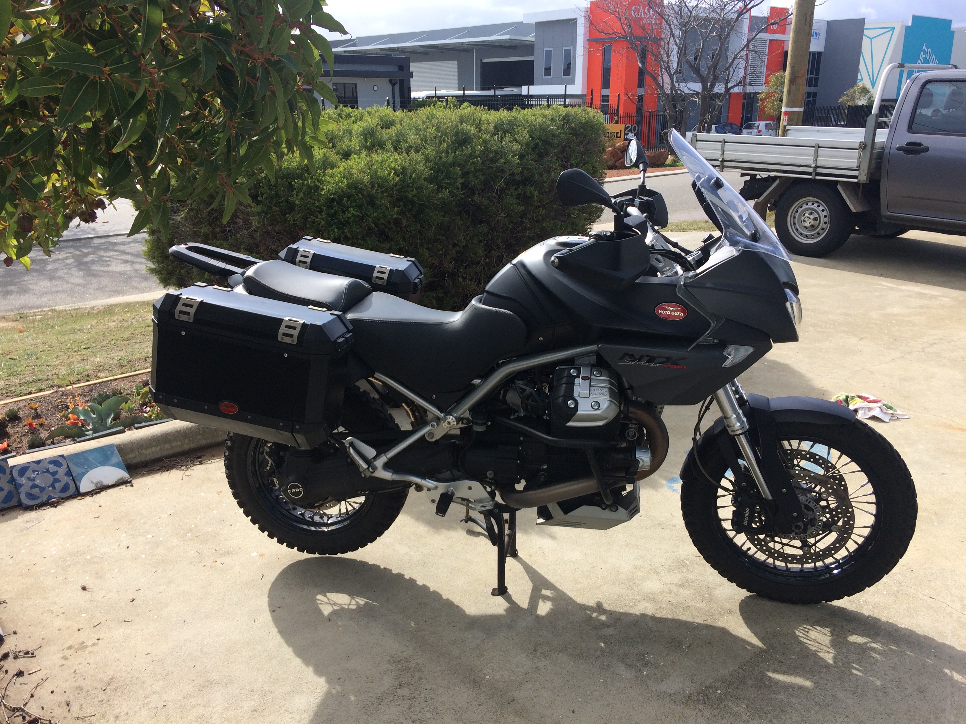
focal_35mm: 29
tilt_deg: -17.9
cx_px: 483
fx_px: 809
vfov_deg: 48.2
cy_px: 362
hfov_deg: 61.7
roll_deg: +1.5
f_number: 2.2
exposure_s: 1/1368
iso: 32
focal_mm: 4.15
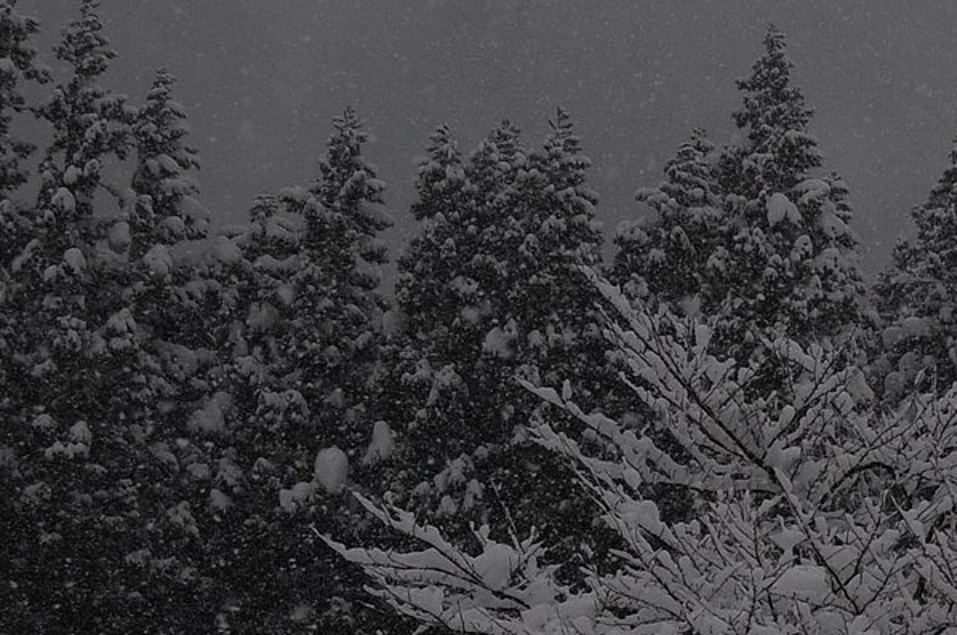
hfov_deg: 14.2
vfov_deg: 9.6
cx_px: 1263
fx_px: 3682
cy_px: 905
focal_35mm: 139
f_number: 5.6
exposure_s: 1/640
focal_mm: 27
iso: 200
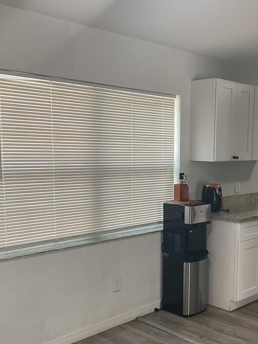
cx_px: 193
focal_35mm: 44
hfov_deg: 32.3
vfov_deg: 42.7
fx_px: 437
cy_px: 207
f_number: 1.8
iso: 32
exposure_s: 1/60
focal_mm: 3
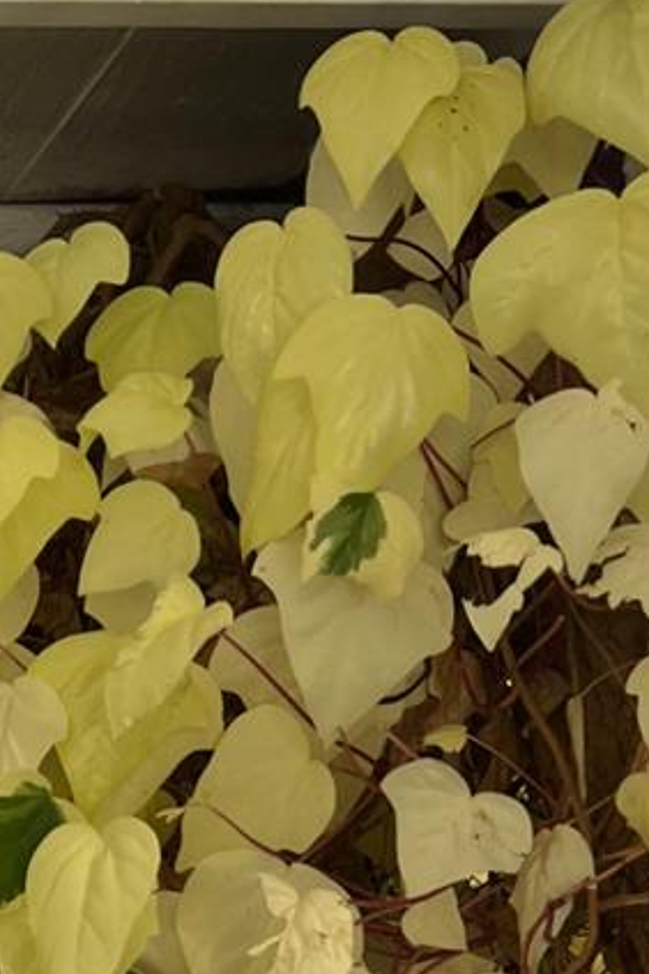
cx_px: 43
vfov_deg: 19.3
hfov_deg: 14.1
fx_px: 2596
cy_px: 1345
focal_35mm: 96
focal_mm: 5.7
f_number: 1.5
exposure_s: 1/518
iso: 50
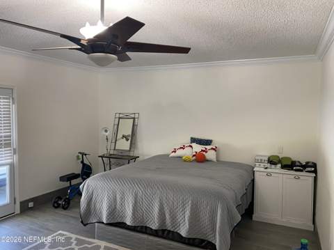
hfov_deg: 67.4
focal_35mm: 26
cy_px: 125
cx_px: 167
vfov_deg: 53.0
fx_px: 251
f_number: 1.8
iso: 125
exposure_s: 1/60
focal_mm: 4.25
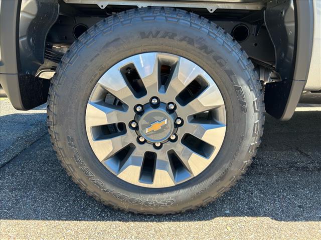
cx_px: 160
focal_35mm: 26
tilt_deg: -13.7
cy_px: 120
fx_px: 241
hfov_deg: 67.3
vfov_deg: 53.1
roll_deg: -1.2
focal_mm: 5.7
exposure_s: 1/431
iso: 50
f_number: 1.5
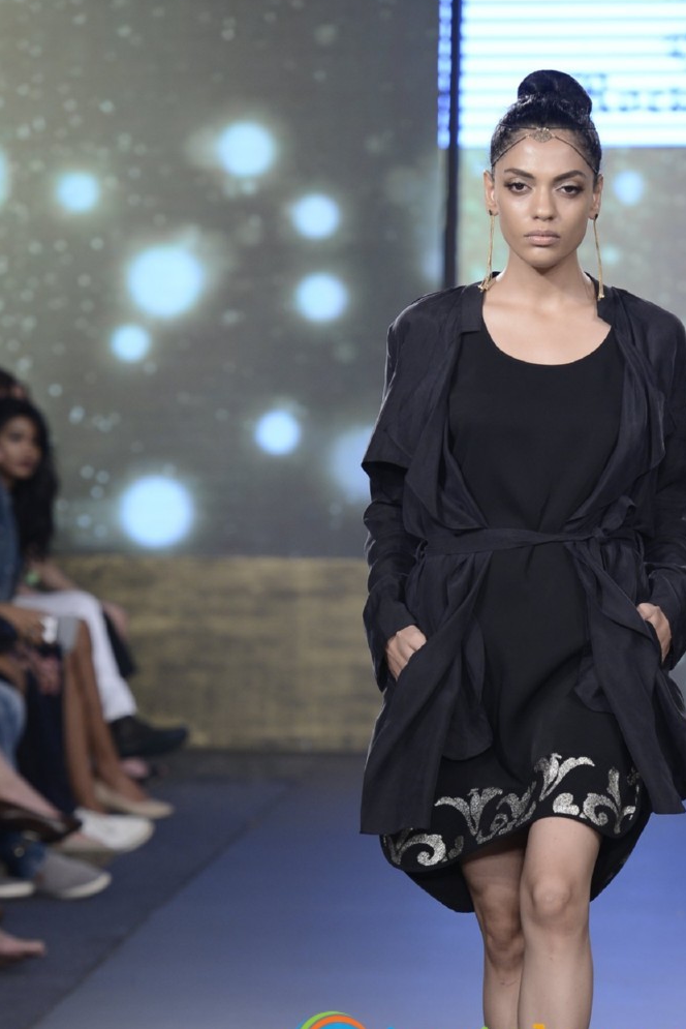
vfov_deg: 9.8
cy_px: 746
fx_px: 5969
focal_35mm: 209
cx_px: 516
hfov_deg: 6.6
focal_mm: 130
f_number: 4.5
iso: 800
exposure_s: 1/250
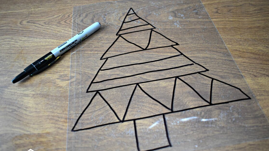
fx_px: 207
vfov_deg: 40.2
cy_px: 76
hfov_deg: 66.1
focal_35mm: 29
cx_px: 133
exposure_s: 1/60
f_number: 4
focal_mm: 18
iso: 560
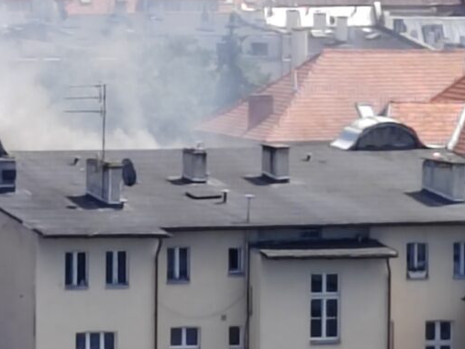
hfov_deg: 4.9
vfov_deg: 3.6
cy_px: 84
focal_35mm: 408
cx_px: 1
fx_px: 5479
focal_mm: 5.52
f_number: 1.9
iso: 100
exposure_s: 1/770
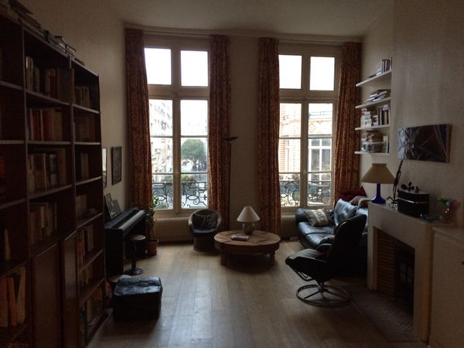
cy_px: 174
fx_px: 389
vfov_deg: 48.2
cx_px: 232
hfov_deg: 61.7
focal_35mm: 29
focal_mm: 4.15
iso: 320
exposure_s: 1/24
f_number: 2.2
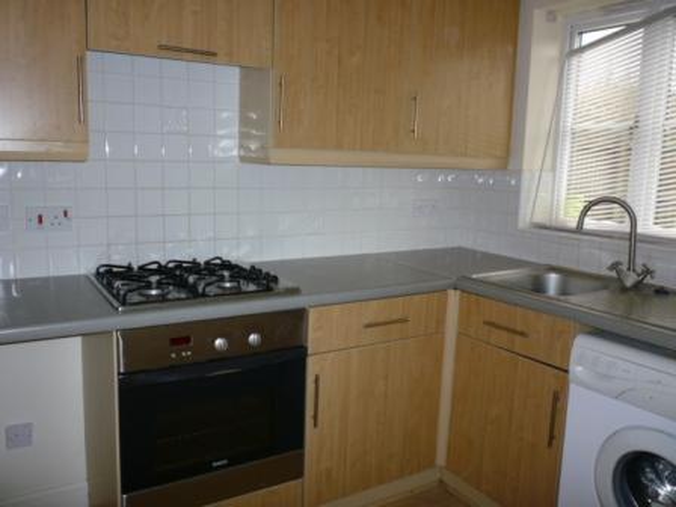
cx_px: 338
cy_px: 254
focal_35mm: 29
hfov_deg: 61.7
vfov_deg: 48.2
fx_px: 566
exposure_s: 1/30
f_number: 3.3
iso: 100
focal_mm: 5.2
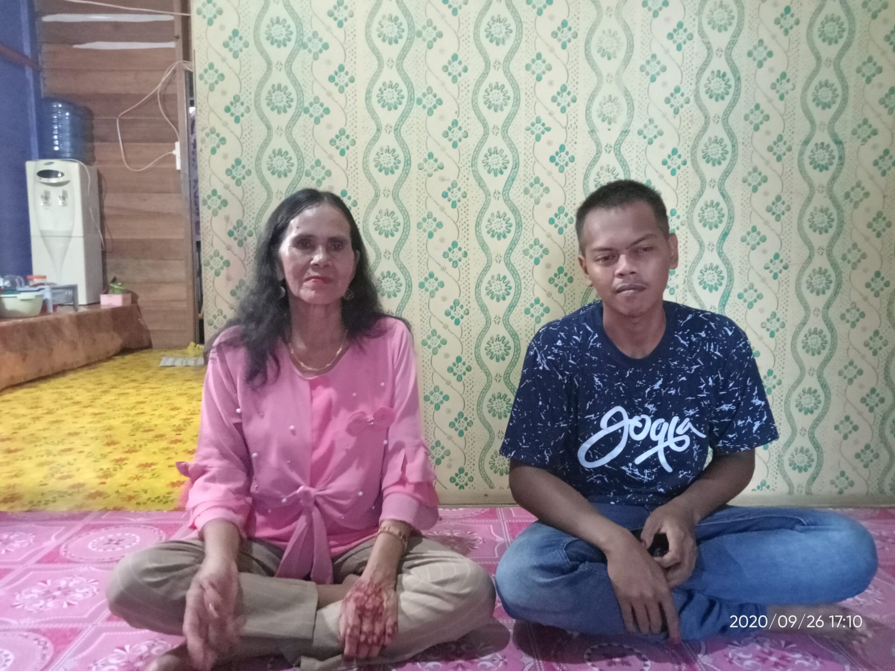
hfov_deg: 63.4
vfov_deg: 49.7
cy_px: 336
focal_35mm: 28
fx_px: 724
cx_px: 448
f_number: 2.2
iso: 3875
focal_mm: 3.65
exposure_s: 1/12.5
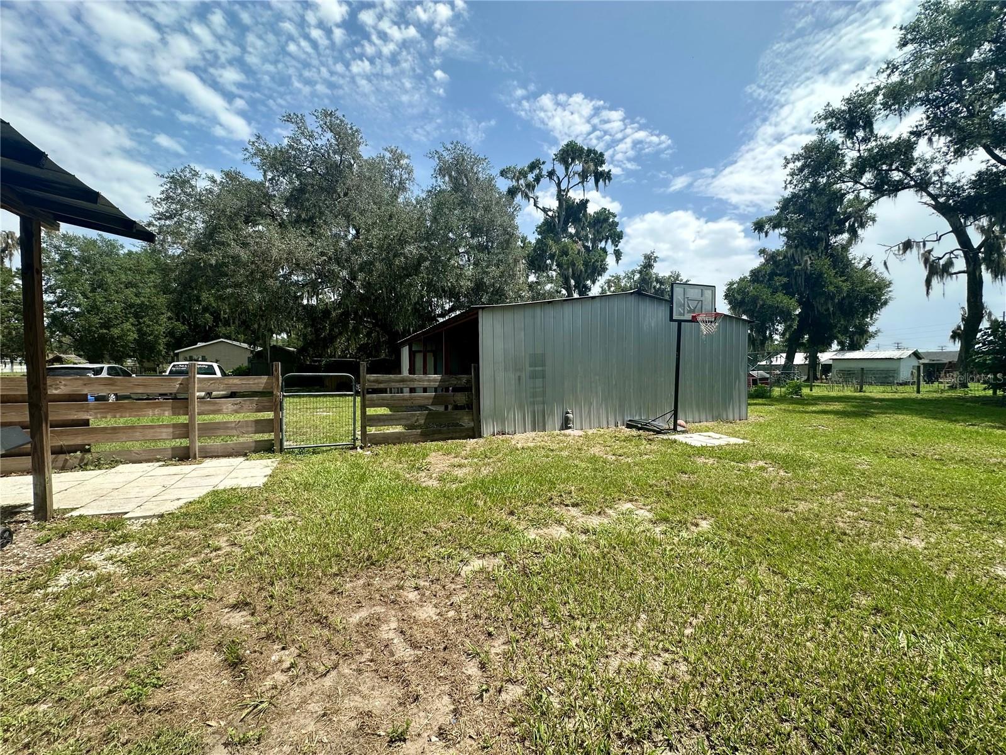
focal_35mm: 14
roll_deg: -0.2
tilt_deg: -0.9
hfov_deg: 102.1
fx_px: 407
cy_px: 378
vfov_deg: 85.7
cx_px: 503
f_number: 2.2
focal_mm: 2.22
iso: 40
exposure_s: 1/1006
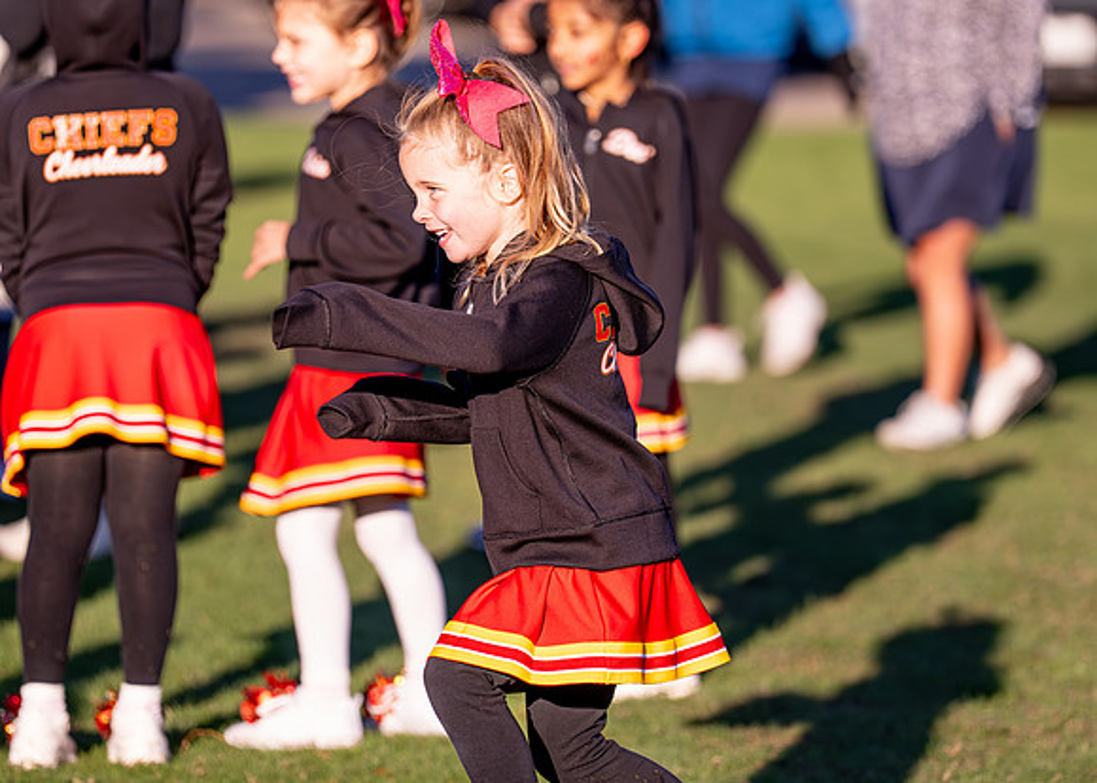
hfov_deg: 6.8
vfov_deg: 4.8
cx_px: 507
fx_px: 9247
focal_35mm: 297
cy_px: 397
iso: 320
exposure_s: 1/4000
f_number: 2.8
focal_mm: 178
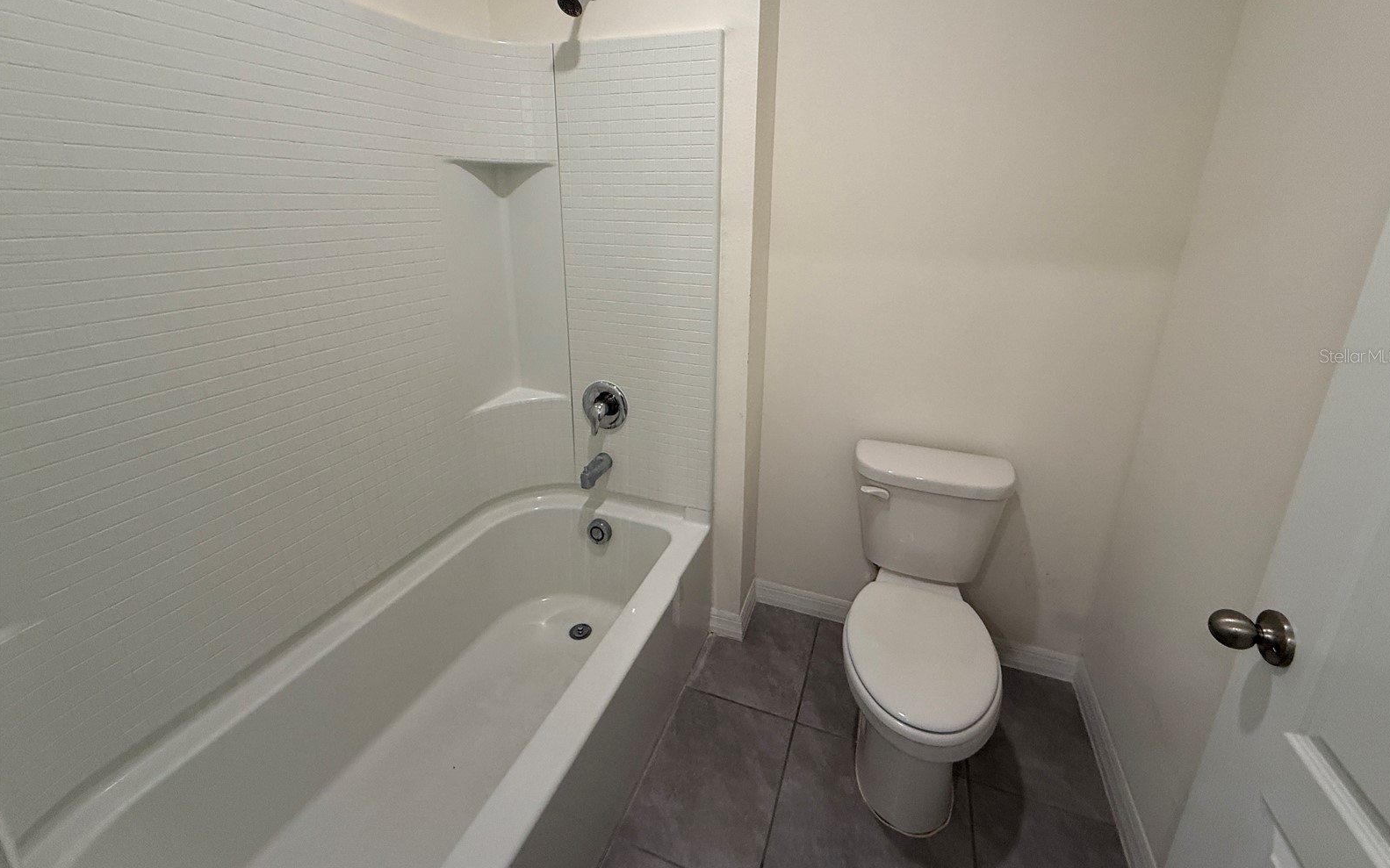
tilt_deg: -13.7
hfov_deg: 101.5
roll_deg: -0.5
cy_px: 355
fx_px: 568
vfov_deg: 74.1
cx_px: 700
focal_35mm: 15
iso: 250
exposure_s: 1/120
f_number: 2.2
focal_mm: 2.22
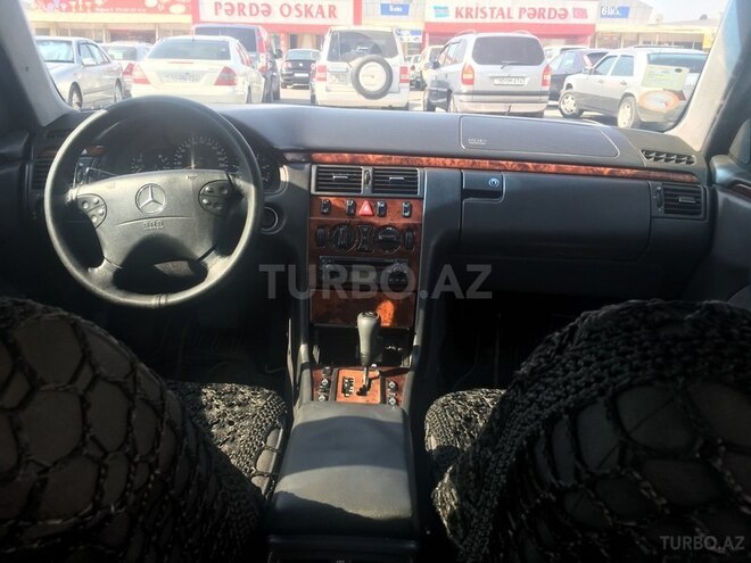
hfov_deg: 61.7
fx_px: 629
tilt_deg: -17.4
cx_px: 376
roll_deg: -1.1
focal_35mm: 29
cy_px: 282
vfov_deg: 48.2
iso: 25
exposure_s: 1/183
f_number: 2.2
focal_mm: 4.15
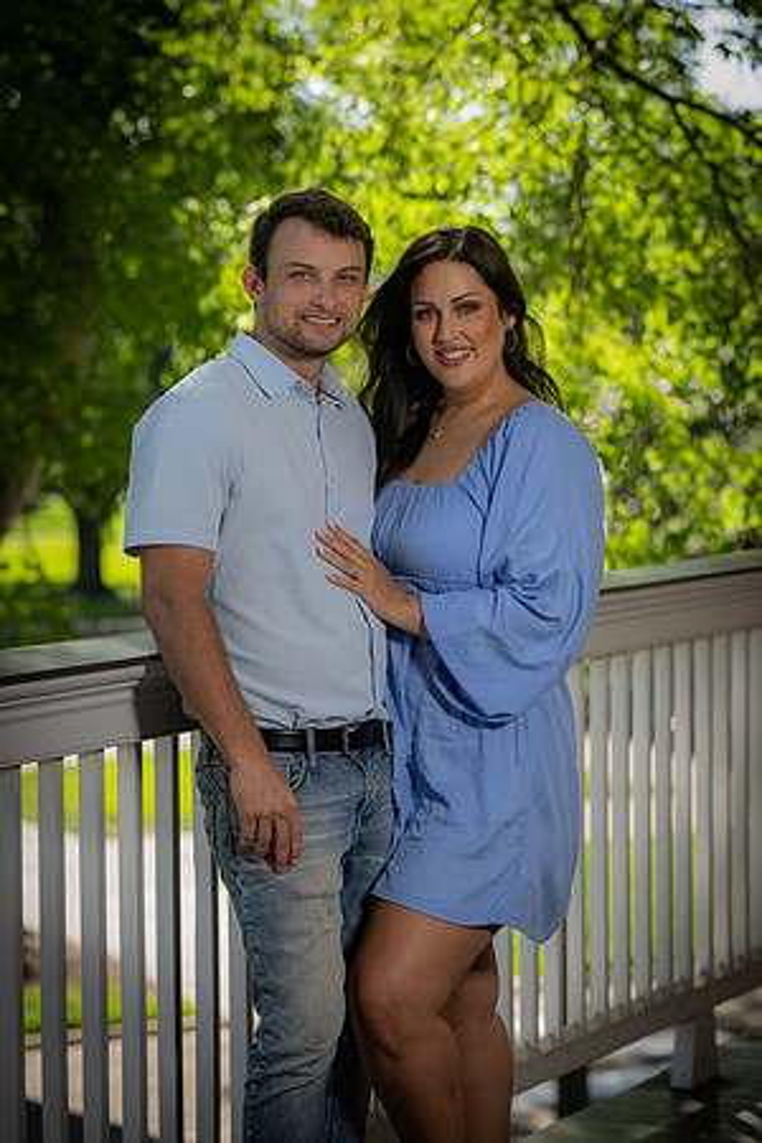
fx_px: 3206
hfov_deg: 13.6
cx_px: 381
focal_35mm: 101
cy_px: 572
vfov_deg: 20.2
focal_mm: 101
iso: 100
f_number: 4.5
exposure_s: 1/160
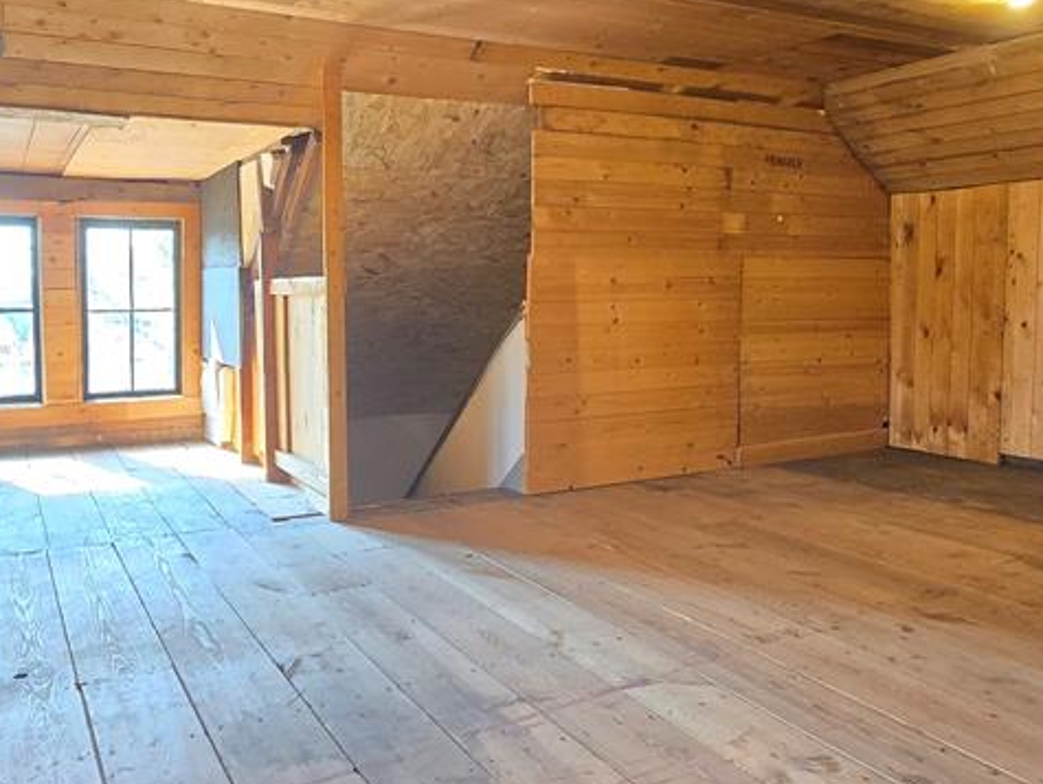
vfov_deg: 49.7
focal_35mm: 28
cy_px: 338
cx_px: 470
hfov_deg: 63.3
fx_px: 844
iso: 200
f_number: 2.2
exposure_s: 1/60
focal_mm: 2.2
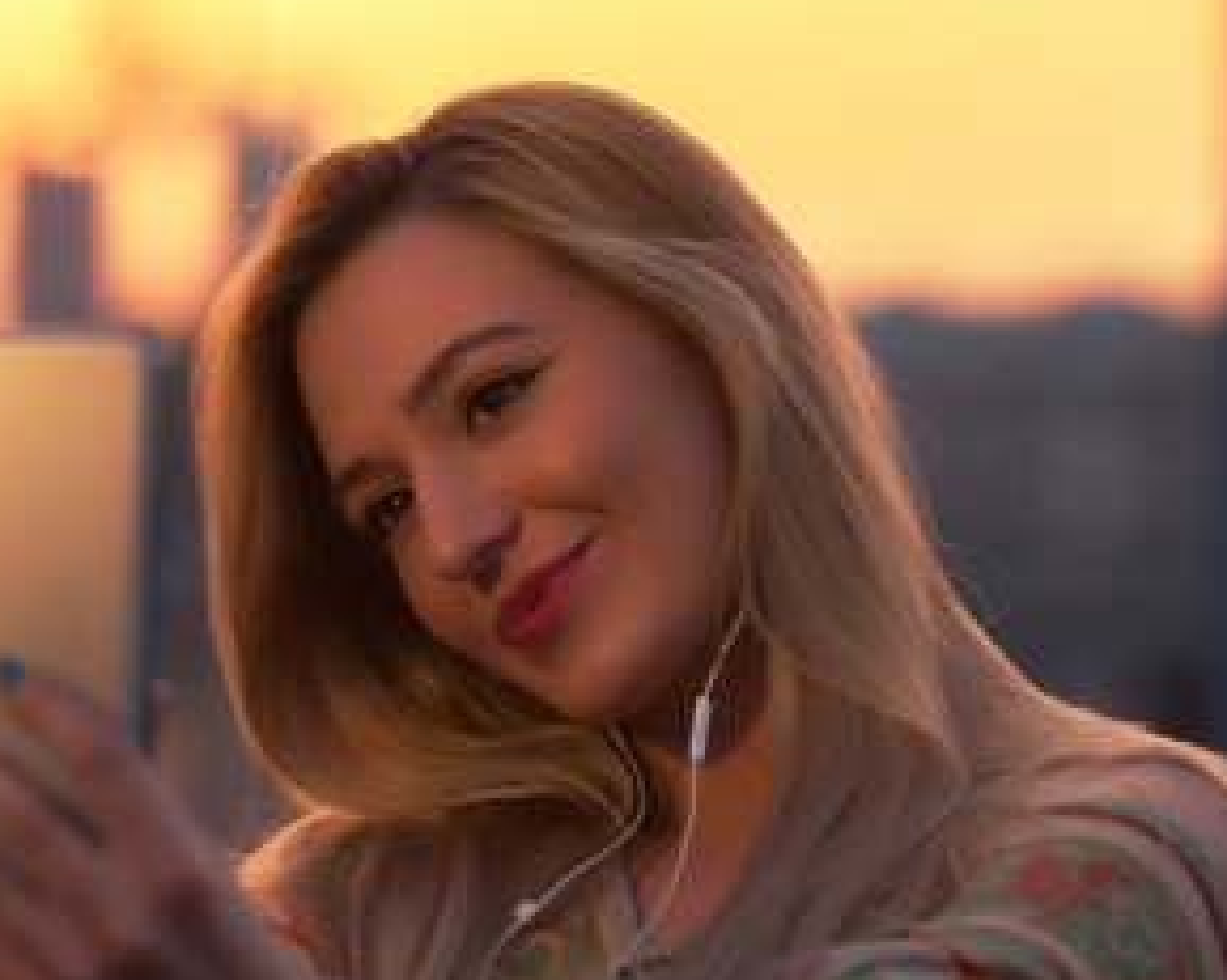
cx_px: 386
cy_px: 511
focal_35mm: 232
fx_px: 8422
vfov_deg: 6.7
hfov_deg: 8.3
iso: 200
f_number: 2.8
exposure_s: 1/200
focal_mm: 110
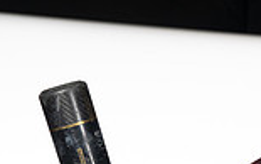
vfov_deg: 8.1
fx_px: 1074
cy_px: 364
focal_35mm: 151
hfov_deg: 13.7
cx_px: 248
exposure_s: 1/250
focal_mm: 51
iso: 400
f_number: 6.3
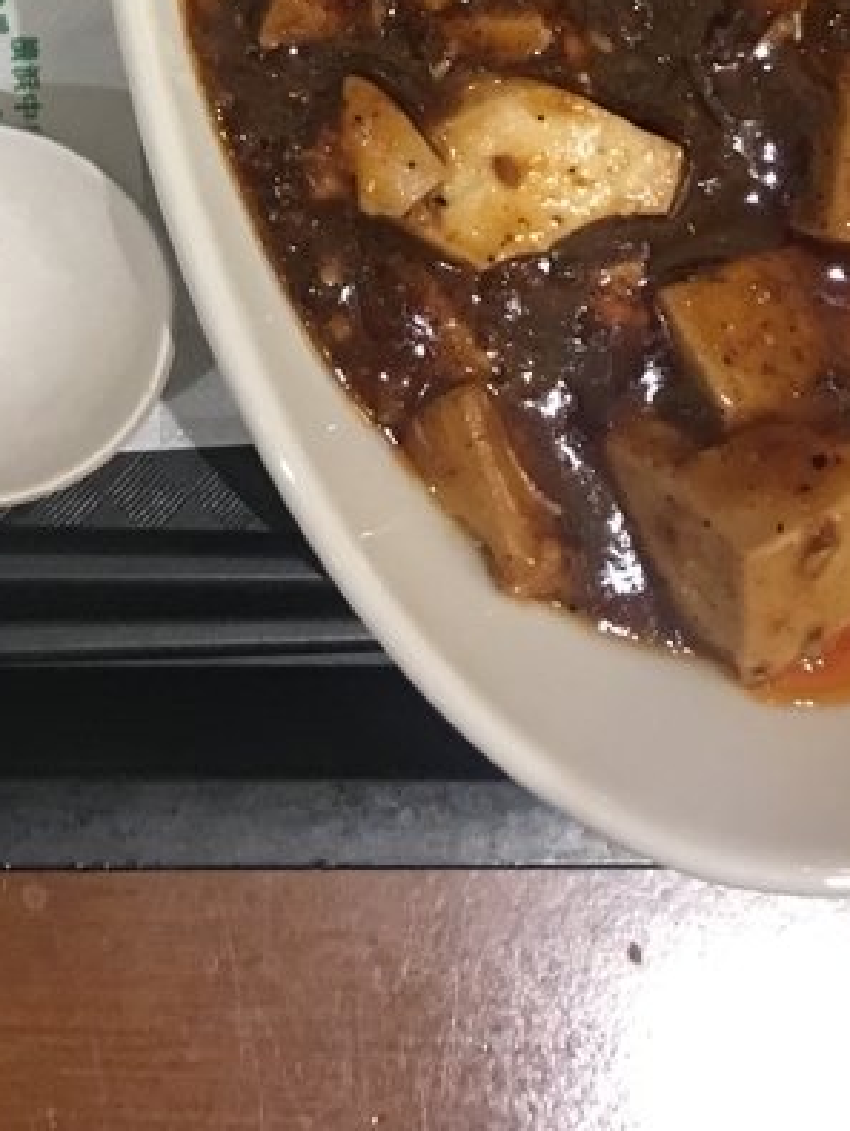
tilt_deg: -77.5
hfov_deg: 16.5
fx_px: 2876
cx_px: 17
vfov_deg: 20.0
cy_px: -427
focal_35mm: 88
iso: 80
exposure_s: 1/15
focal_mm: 4.15
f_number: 2.2
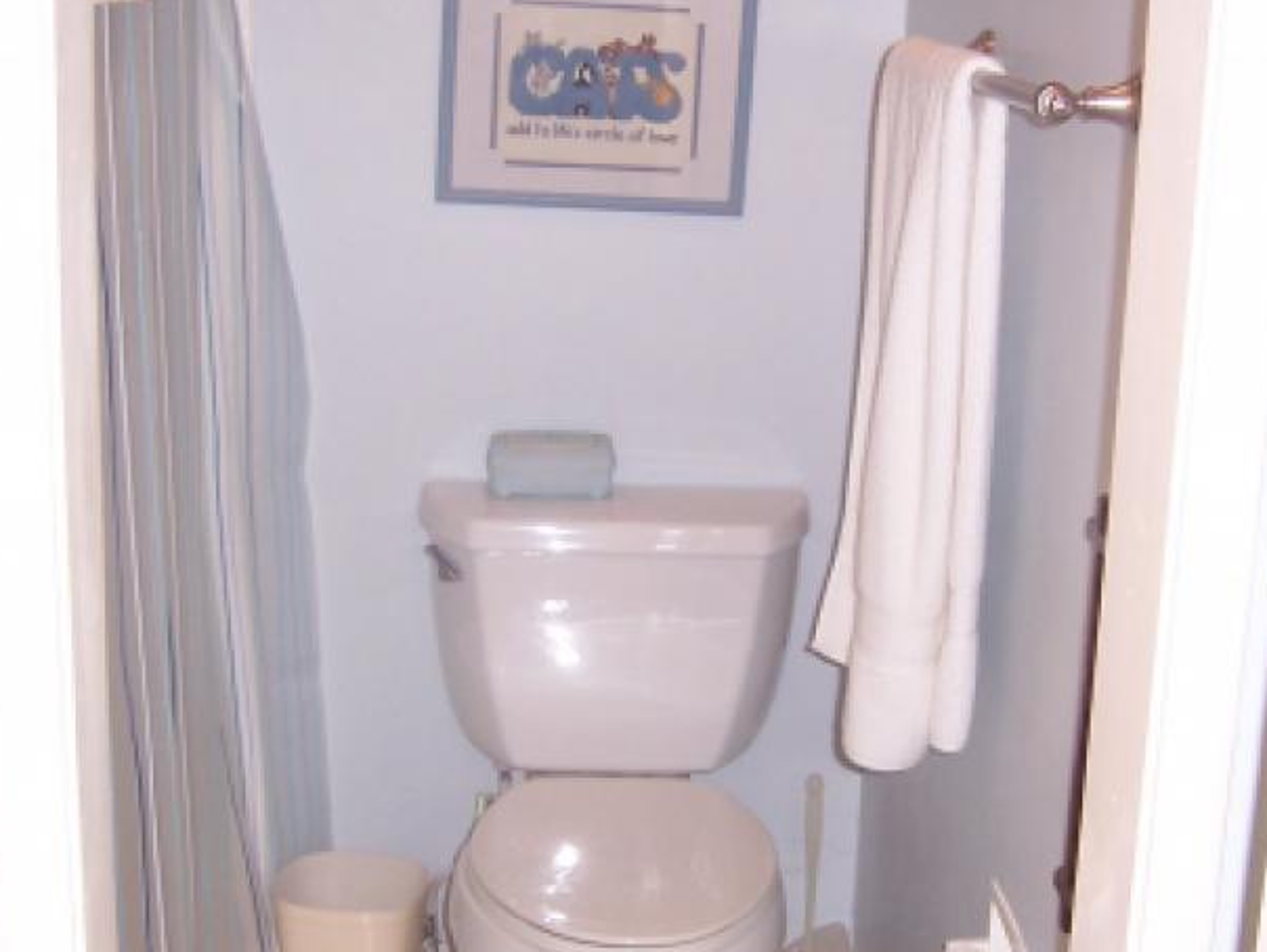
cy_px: 534
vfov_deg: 24.0
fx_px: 2234
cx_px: 690
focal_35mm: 61
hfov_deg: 31.6
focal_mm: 6
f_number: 3
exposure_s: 1/60
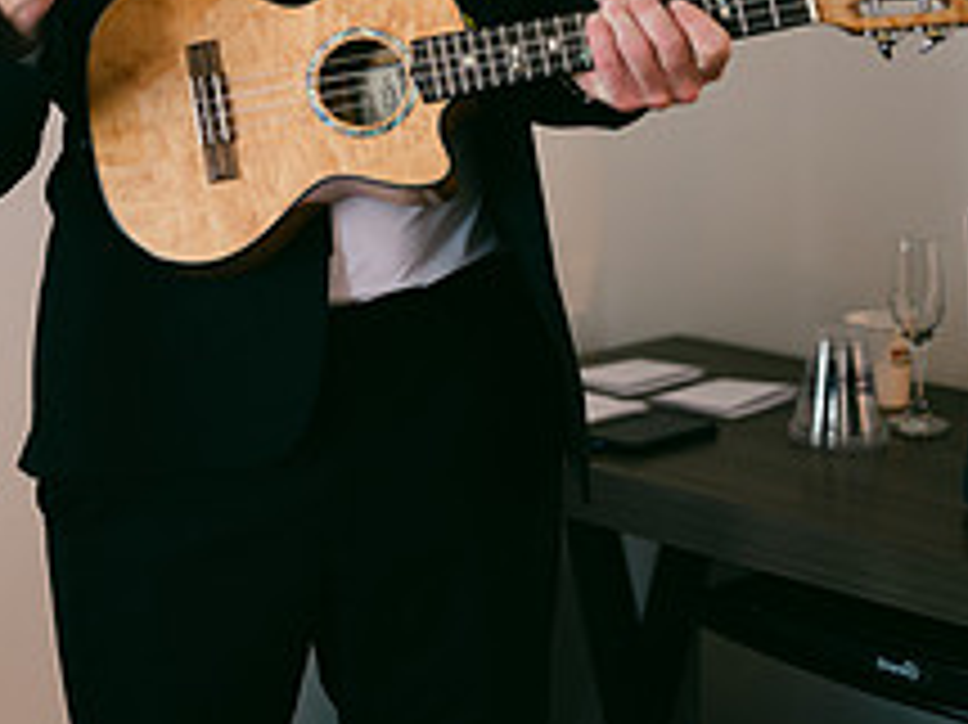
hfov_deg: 20.5
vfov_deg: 15.8
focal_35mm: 91
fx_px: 2543
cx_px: -104
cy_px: -65
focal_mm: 35
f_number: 1.2
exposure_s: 1/125
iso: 400
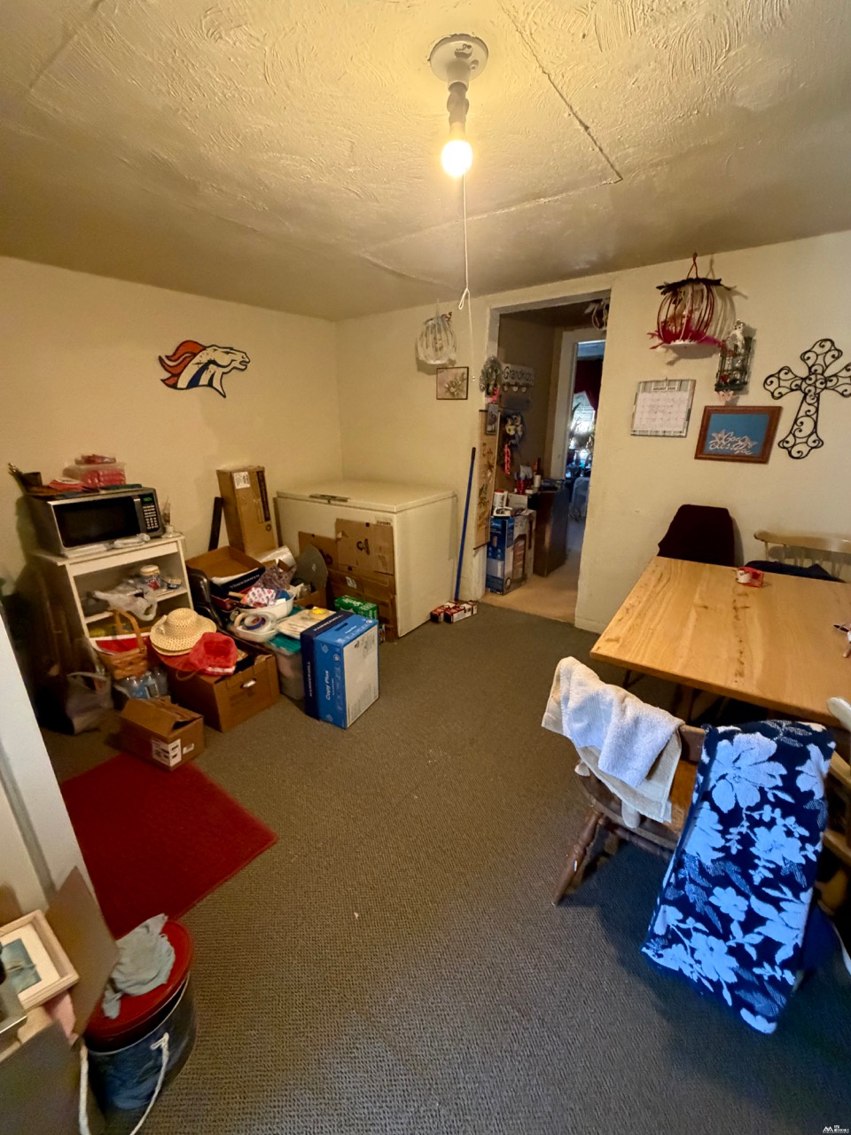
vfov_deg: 102.1
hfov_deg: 85.7
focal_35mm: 14
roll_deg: -0.2
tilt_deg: -17.4
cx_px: 426
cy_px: 568
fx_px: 459
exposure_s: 1/60
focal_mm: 2.22
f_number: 2.2
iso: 1000
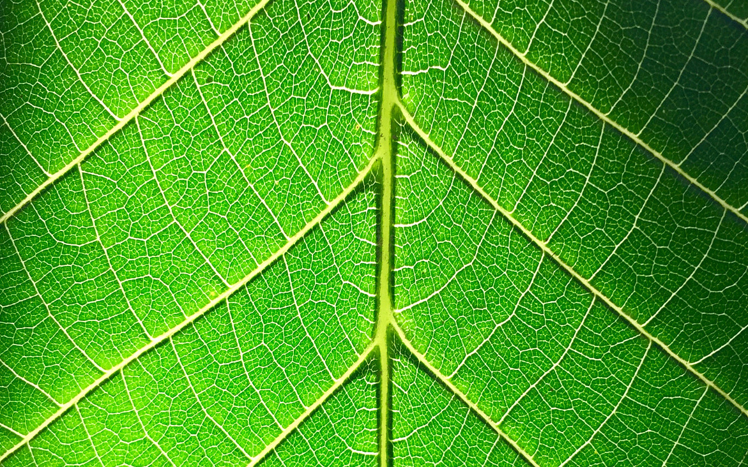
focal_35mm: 42
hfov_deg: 47.2
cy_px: 366
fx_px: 856
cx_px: 376
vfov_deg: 29.9
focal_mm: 4.15
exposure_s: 1/100
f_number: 2.2
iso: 32
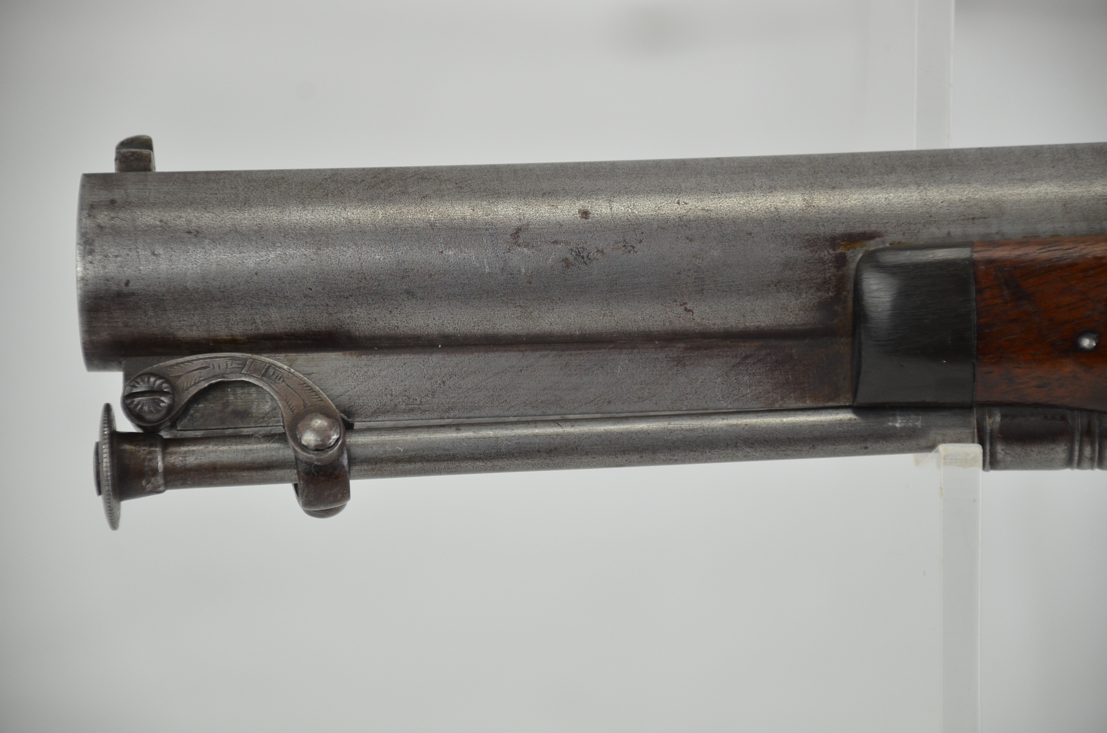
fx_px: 6214
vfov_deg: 6.8
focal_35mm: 202
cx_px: 554
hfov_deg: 10.2
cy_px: 366
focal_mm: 135
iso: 800
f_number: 5.6
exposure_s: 1/200
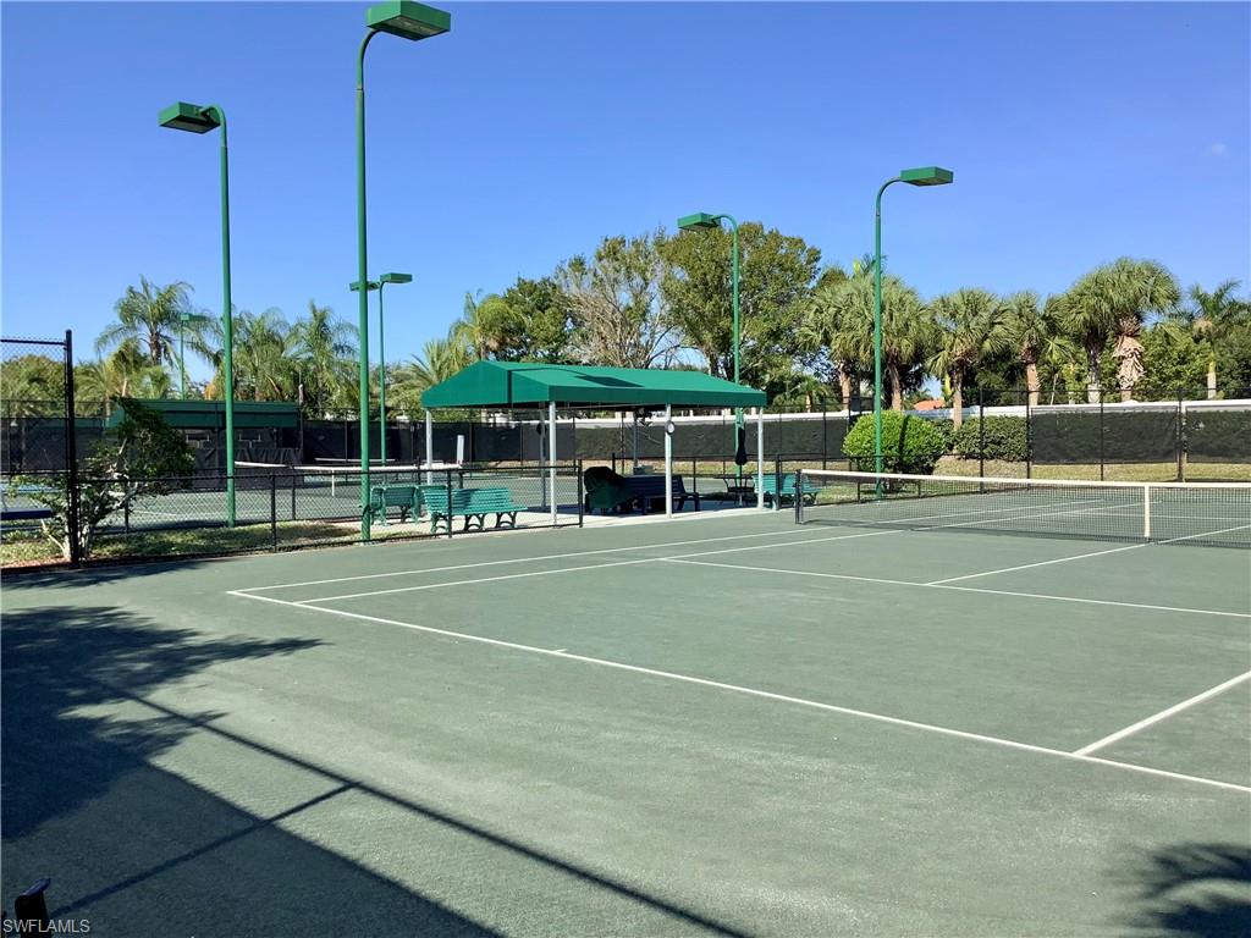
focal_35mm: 31
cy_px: 469
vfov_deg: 45.4
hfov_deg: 58.4
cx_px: 626
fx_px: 1120
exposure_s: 1/1148
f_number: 2.4
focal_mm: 3.3
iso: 25
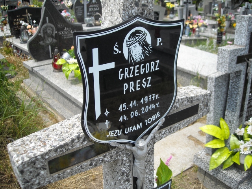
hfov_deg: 52.6
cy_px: 94
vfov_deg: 40.7
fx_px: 255
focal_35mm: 35
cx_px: 126
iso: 64
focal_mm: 5.7
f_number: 2.8
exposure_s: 1/458
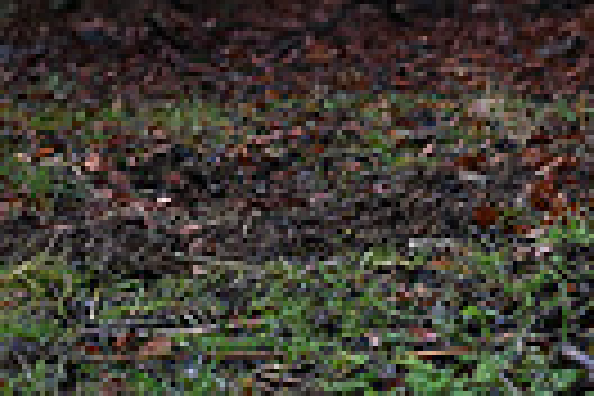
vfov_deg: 4.1
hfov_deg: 6.1
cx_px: 1161
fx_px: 5428
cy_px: -446
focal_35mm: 329
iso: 3200
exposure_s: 1/800
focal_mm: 75
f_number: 3.2
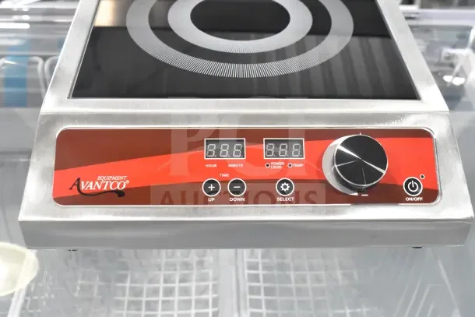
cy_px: 158
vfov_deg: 29.0
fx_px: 614
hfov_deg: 42.3
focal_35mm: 46
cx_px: 238
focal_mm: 31
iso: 6400
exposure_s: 1/200
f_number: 7.1
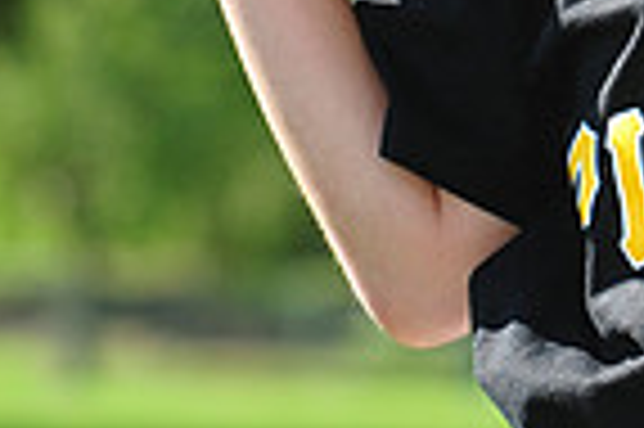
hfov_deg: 4.5
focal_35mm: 453
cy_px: -356
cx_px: 874
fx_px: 8094
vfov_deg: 3.0
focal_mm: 112
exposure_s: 1/400
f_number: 5
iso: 200
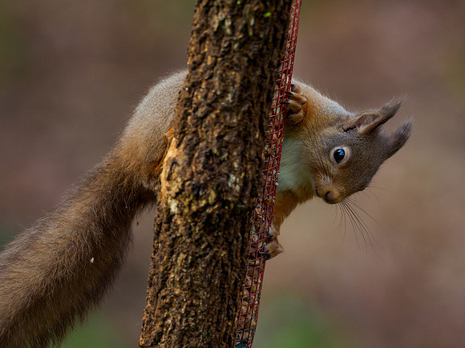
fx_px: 8073
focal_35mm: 601
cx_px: 233
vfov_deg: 2.5
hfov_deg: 3.3
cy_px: 174
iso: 800
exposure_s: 1/400
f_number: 4
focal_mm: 300
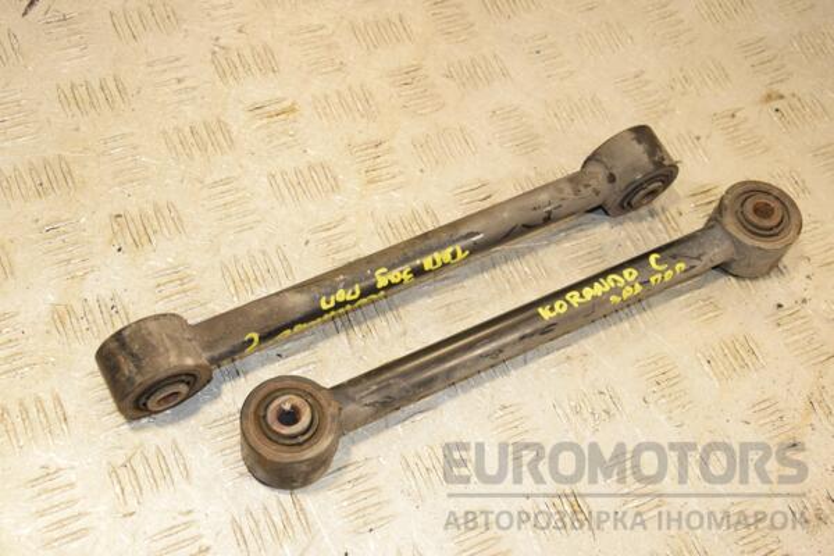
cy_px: 278
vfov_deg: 25.8
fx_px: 1216
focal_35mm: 52
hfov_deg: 37.9
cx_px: 417
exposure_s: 1/200
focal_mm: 35
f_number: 8
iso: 800
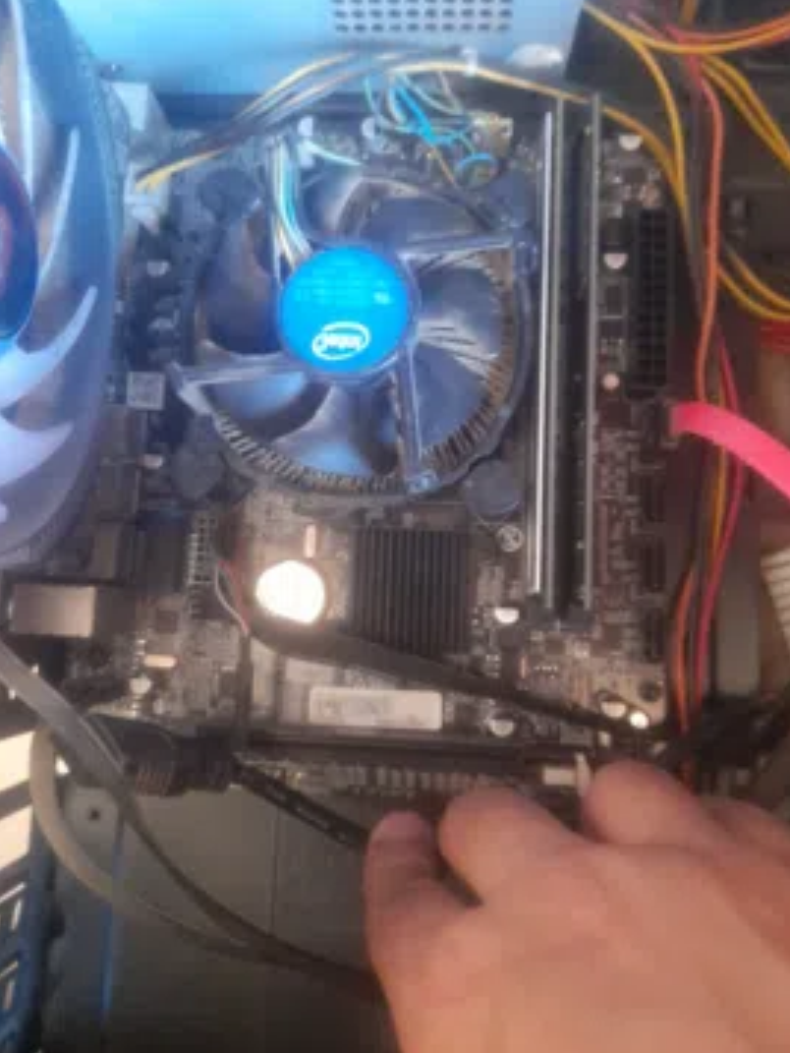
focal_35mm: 28
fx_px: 852
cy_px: 490
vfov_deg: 63.4
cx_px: 366
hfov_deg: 49.7
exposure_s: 1/10
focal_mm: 4.6
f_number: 2
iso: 800
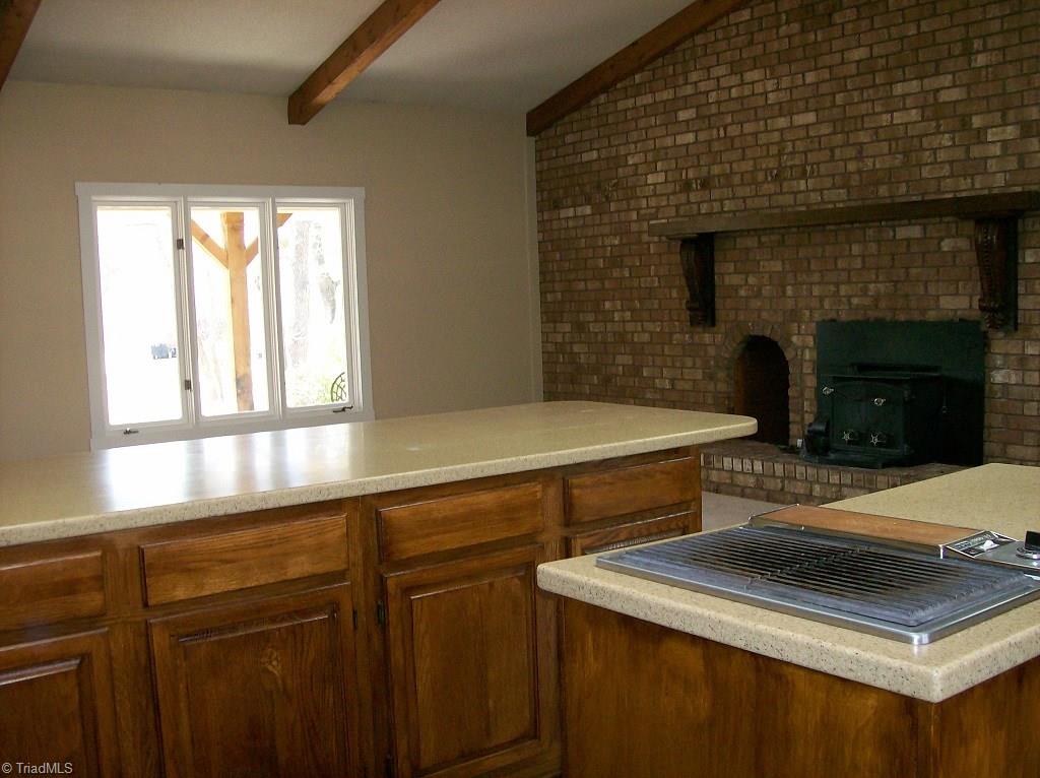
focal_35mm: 36
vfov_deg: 39.6
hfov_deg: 51.4
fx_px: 1081
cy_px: 389
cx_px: 520
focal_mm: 6
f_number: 2.7
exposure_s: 1/64
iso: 140
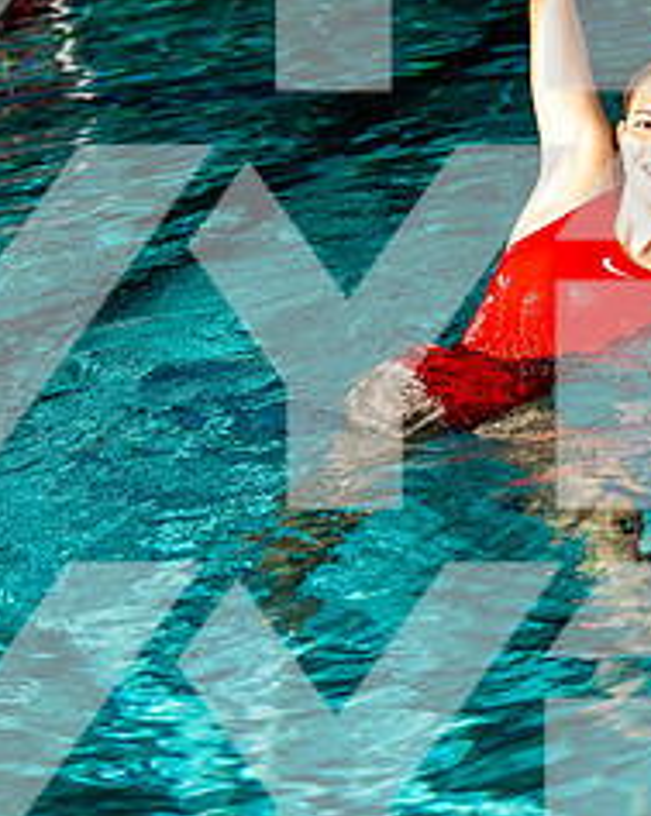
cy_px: 329
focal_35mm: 92
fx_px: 2220
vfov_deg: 20.8
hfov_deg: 16.6
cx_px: 489
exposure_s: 1/250
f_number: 4
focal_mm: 40
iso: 100
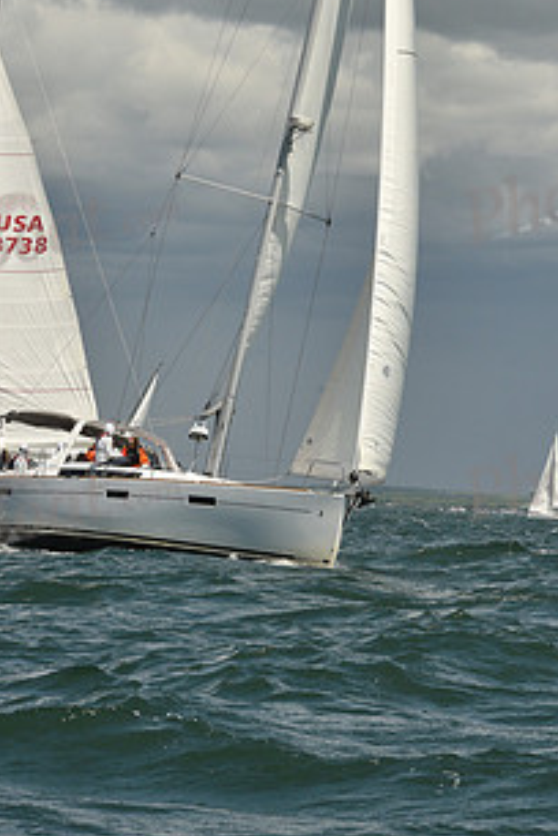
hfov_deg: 6.5
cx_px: 324
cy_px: 71
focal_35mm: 212
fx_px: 4929
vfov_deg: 9.7
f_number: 13
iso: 320
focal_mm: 112
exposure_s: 1/800
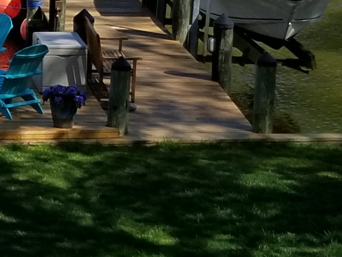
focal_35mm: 74
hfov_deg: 22.8
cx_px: -127
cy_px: 42
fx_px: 731
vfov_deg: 19.6
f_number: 1.7
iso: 50
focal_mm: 4.25
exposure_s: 1/2538
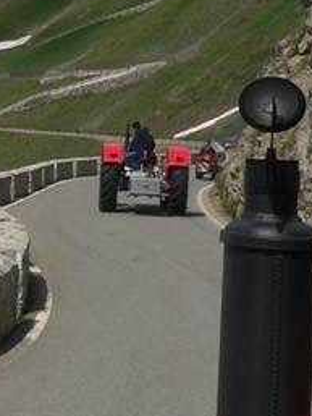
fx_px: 1345
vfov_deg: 17.5
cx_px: -145
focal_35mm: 112
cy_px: 123
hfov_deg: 12.6
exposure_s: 1/1000
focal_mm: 6
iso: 80
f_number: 5.6
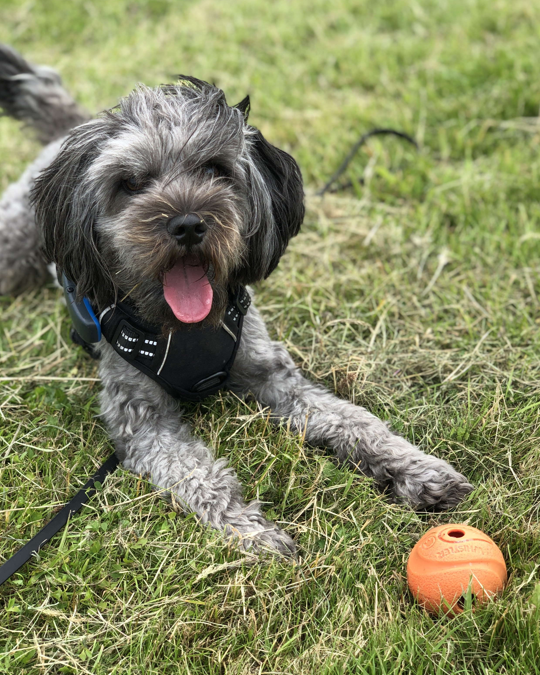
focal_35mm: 66
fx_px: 1318
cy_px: 307
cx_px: 256
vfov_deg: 28.7
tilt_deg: -34.6
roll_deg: -0.9
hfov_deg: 23.1
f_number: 2.4
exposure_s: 1/344
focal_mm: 6
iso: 16
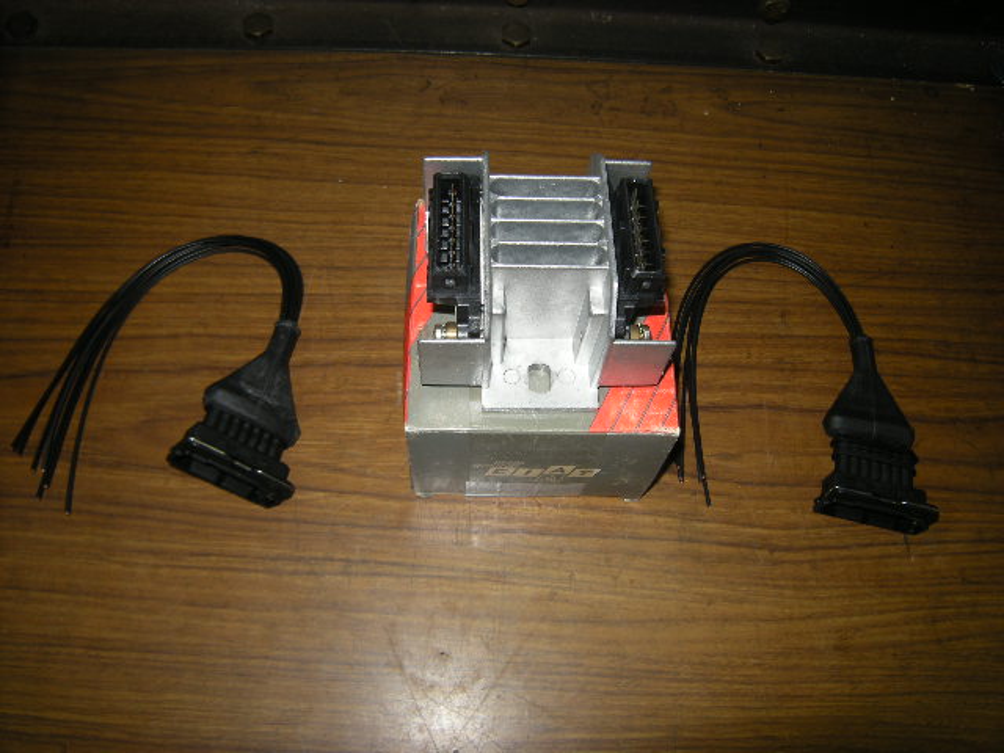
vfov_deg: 49.7
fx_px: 812
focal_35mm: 28
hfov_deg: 63.4
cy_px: 376
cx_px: 502
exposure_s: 1/30
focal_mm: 4.7
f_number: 2.8
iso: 64
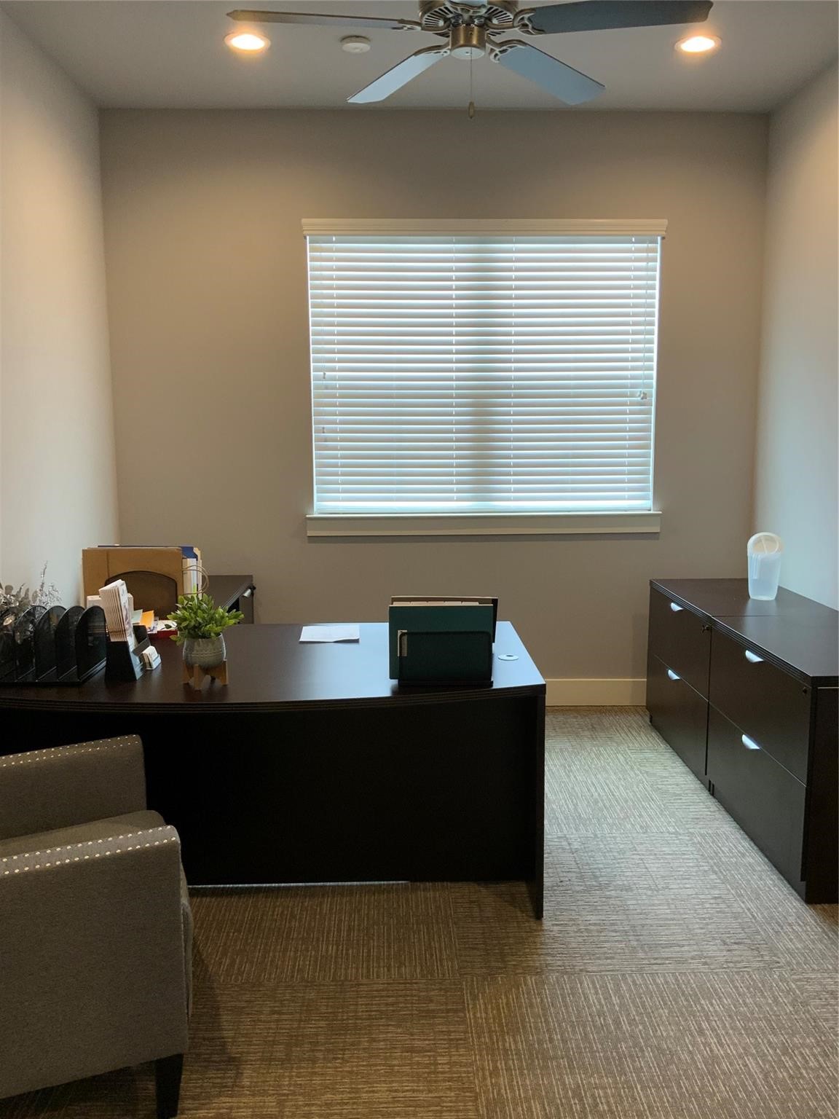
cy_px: 560
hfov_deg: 48.2
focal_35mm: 29
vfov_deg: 61.7
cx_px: 420
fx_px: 937
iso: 125
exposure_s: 1/60
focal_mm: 3
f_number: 1.8
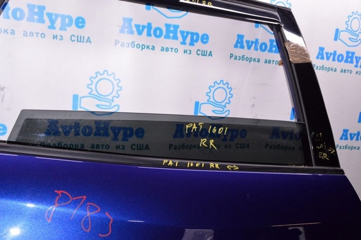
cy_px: 120
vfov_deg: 39.9
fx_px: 330
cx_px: 180
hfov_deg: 57.3
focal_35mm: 33
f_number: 8
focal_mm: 22
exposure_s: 1/200
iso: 1600
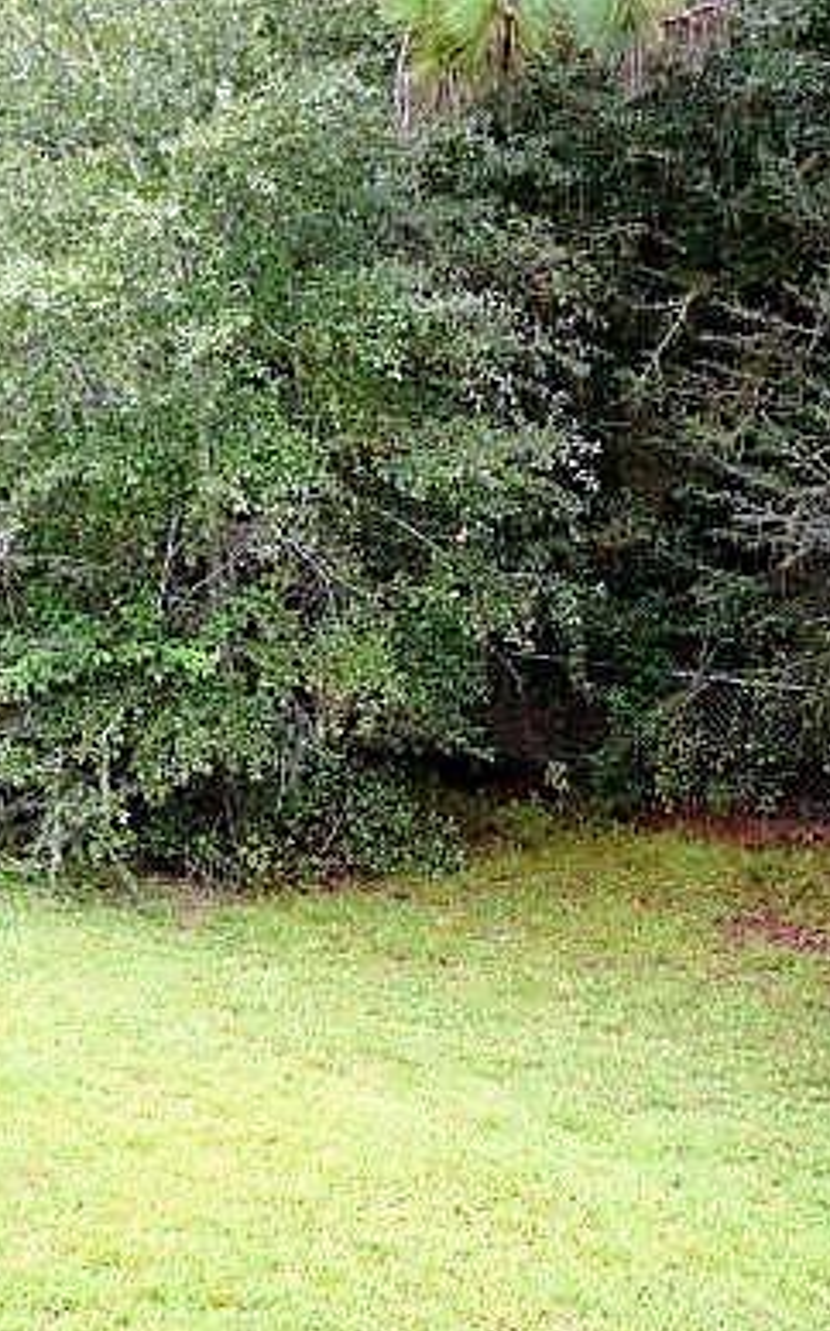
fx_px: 1776
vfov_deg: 41.0
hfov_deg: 26.3
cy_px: 762
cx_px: 412
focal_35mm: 49
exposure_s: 1/80
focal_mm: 4.6
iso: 100
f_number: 2.8
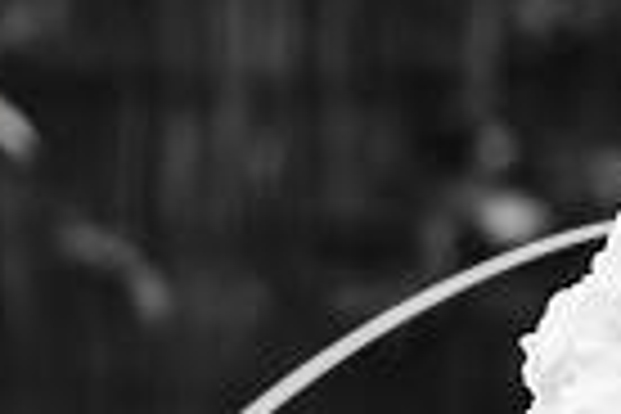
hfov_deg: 2.7
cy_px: 169
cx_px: 1238
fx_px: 13023
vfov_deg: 1.8
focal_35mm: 755
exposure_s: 1/320
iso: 800
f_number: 2.8
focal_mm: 180
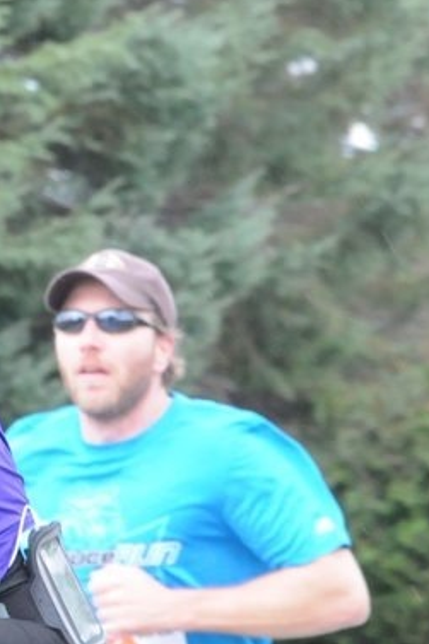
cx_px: -318
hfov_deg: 3.2
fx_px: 7645
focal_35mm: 427
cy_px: 270
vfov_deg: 4.8
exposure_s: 1/250
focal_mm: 105
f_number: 10
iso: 2500
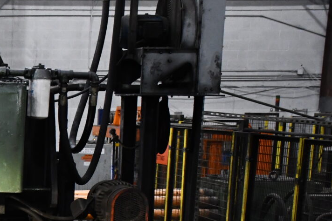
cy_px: 272
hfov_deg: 16.5
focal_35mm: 115
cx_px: -133
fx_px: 1061
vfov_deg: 11.7
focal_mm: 27
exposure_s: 1/125
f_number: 4
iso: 3200
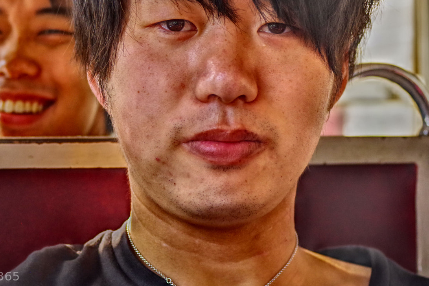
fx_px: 1048
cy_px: 98
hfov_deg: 23.0
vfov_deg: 15.5
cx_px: 128
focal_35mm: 88
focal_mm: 40
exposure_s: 1/1000
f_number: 4
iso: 1600
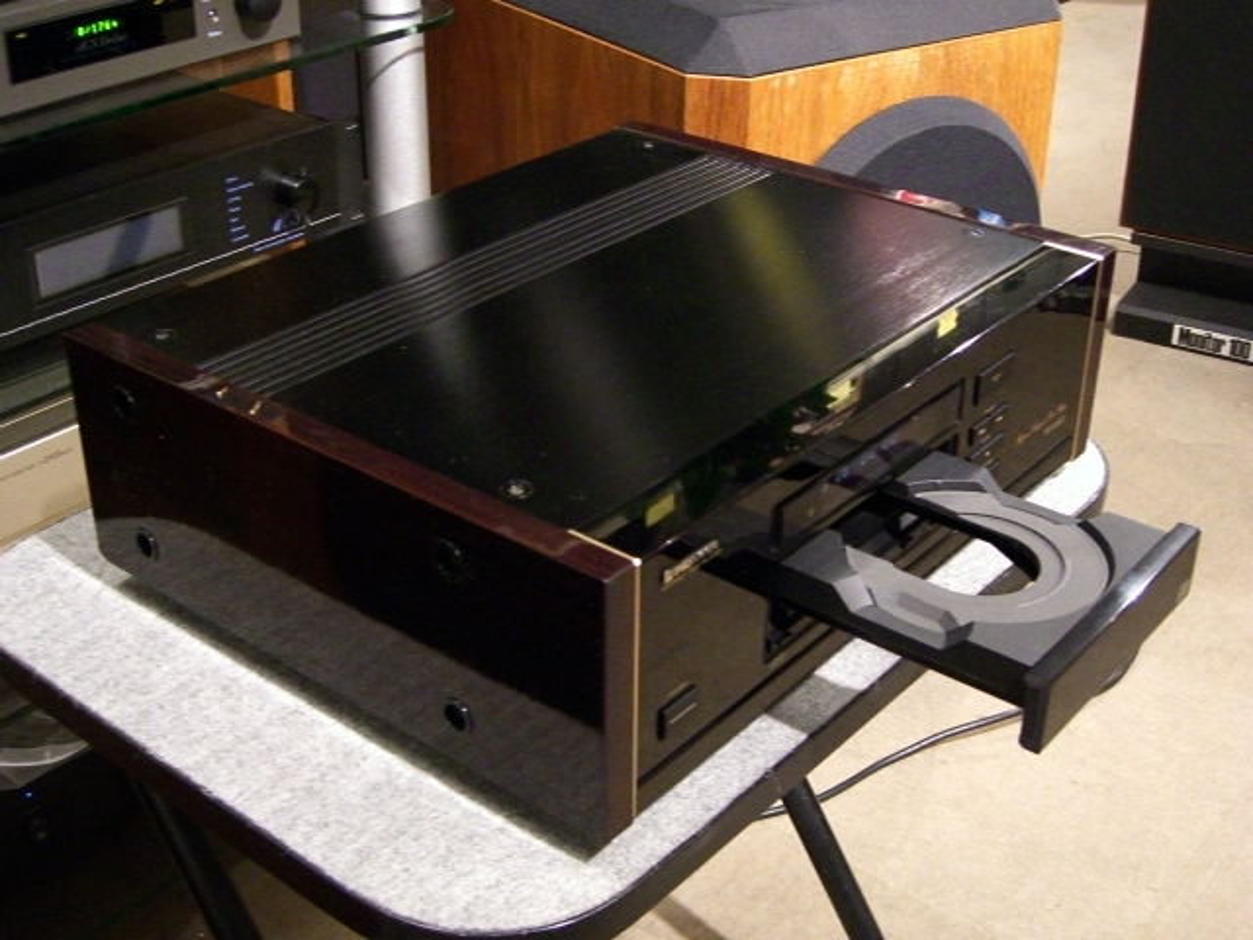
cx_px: 626
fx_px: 1665
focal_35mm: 46
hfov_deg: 41.2
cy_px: 470
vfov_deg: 31.5
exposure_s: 1/50
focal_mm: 9.5
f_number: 3.1
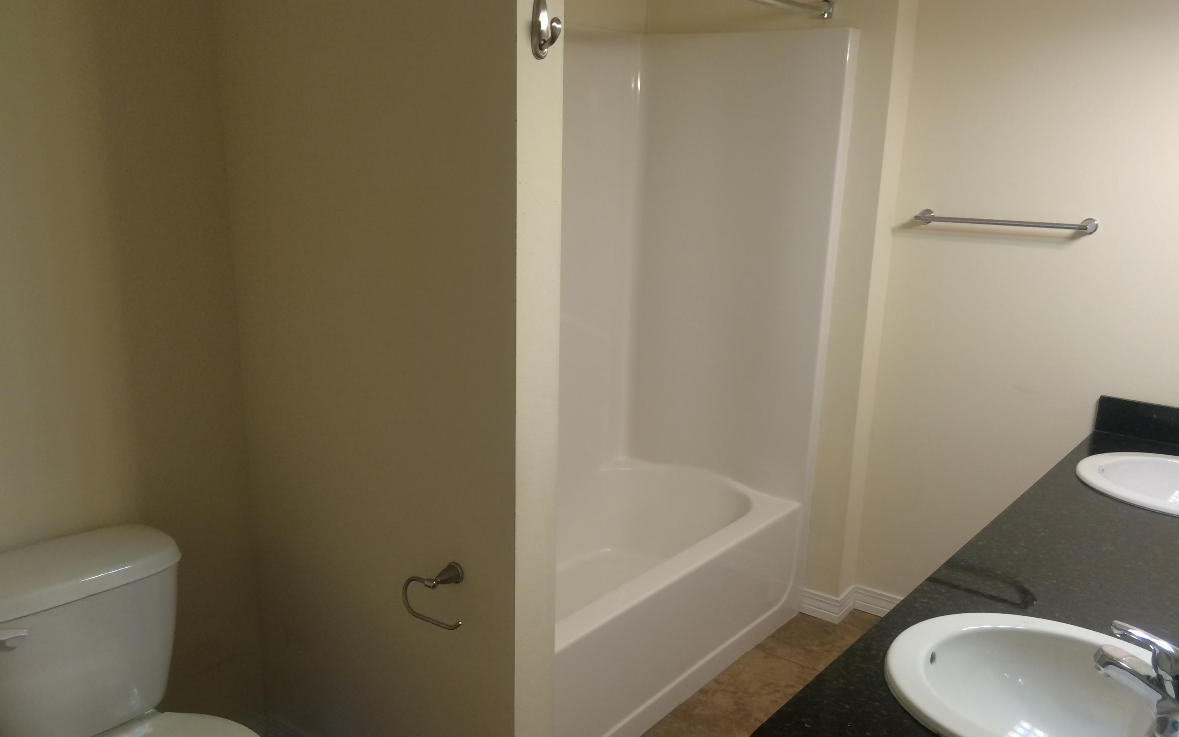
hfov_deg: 61.2
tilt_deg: -16.4
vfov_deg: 40.5
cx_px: 585
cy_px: 409
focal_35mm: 31
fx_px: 996
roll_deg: -1.0
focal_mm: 4.15
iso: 80
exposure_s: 1/30
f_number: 2.2
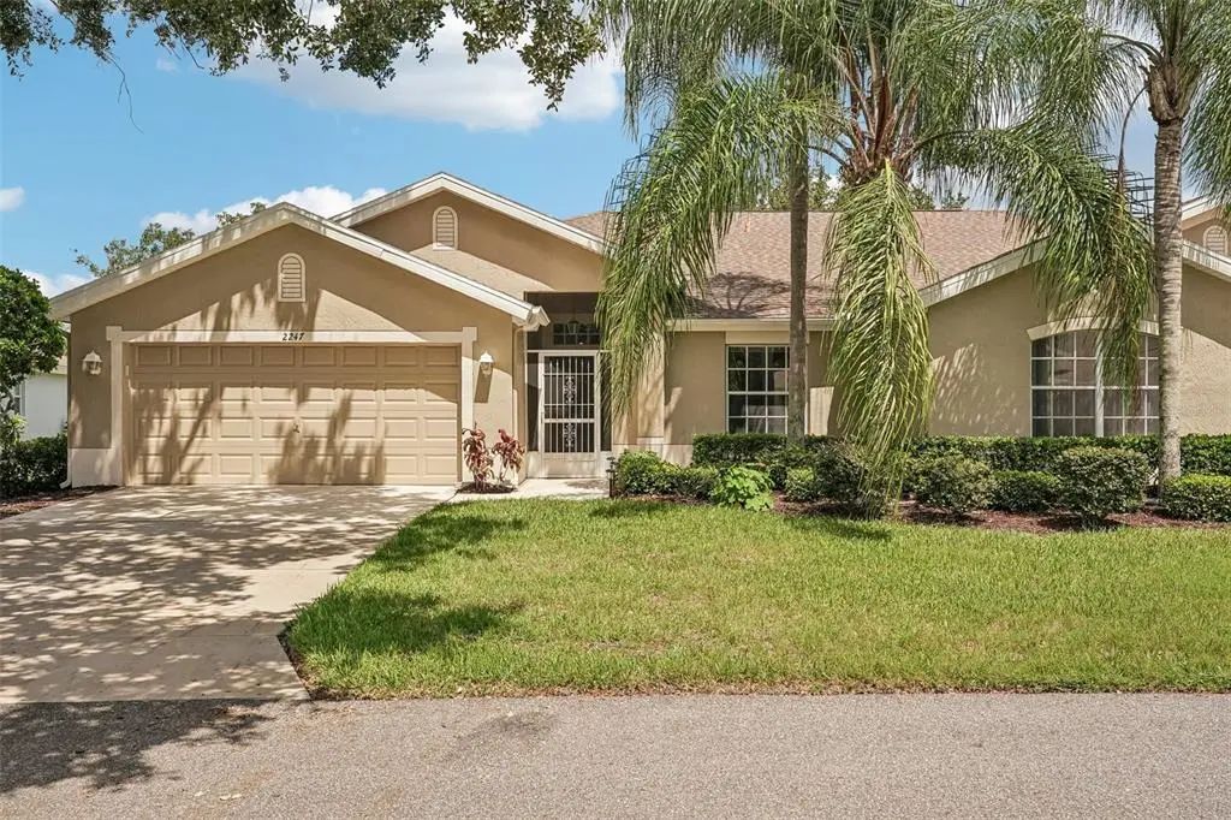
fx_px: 1025
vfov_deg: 43.6
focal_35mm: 30
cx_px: 616
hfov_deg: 61.9
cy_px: 410
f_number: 8
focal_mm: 30
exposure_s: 1/1000
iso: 400
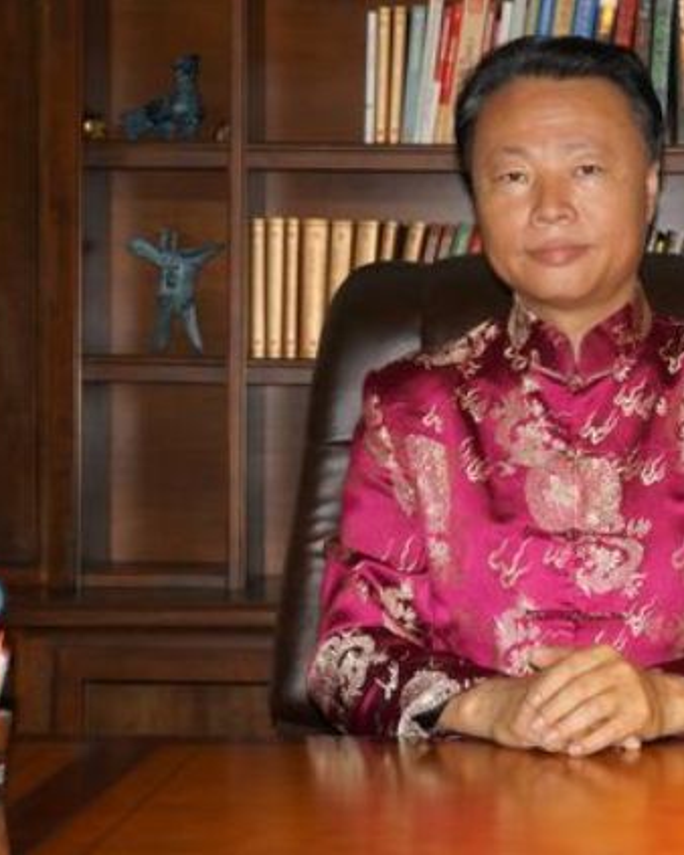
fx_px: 2051
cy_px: 430
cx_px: 559
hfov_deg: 18.7
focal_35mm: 81
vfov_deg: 23.6
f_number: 5.6
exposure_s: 1/60
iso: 800
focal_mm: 38
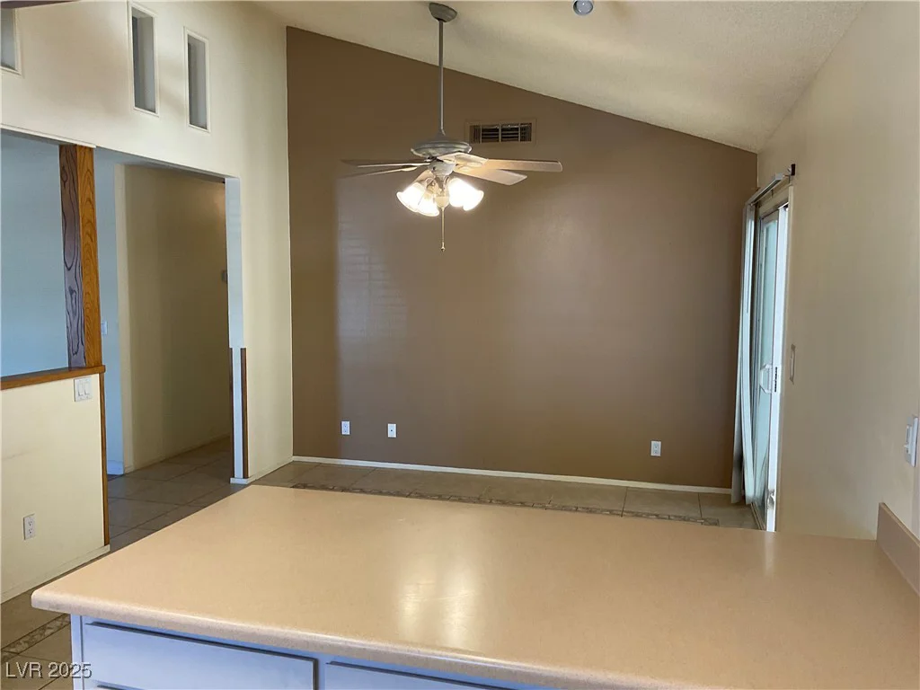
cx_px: 460
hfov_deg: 61.7
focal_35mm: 29
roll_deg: +0.0
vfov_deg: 48.2
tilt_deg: -5.1
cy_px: 345
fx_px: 771
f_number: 1.8
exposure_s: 1/60
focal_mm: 3
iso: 64
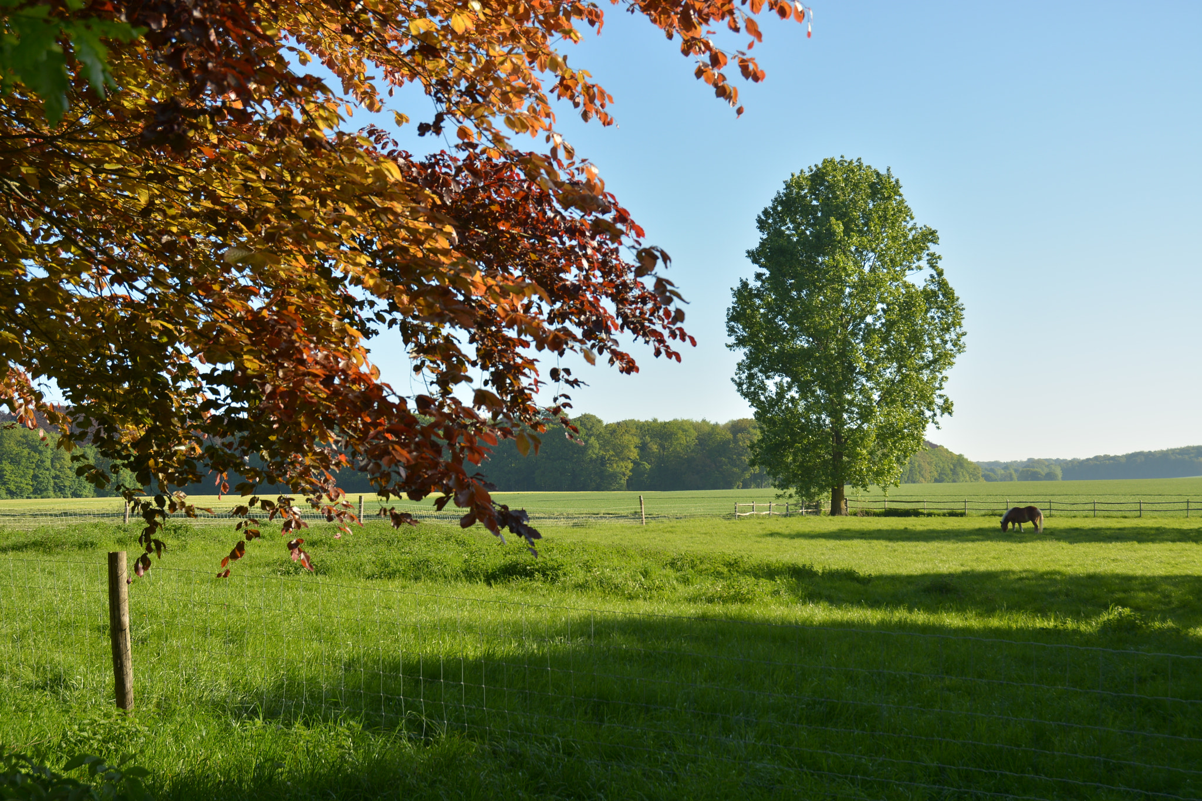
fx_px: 1252
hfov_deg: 51.3
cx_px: 601
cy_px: 400
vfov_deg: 35.5
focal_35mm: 38
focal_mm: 25
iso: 100
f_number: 5.6
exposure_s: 1/320
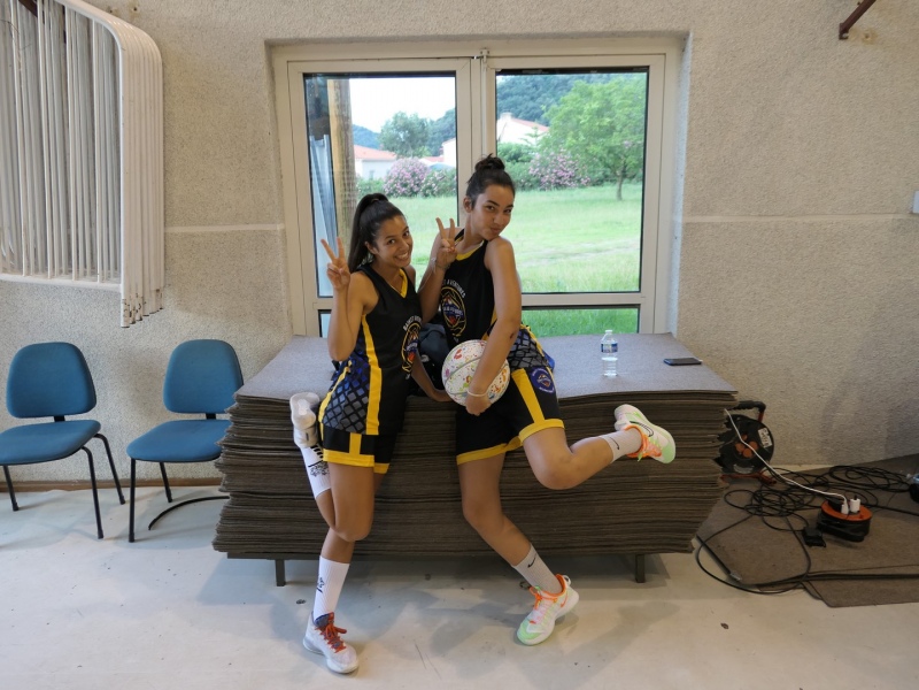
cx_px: 460
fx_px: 690
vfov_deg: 53.1
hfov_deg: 67.3
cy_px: 345
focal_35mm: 26
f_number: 1.6
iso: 250
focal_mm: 8.8
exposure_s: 1/250
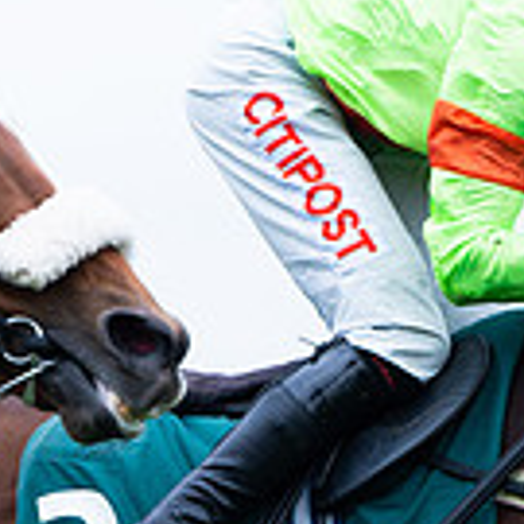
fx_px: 7792
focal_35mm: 455
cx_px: -551
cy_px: 369
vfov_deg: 3.9
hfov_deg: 3.8
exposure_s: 1/1000
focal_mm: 125
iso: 800
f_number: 4
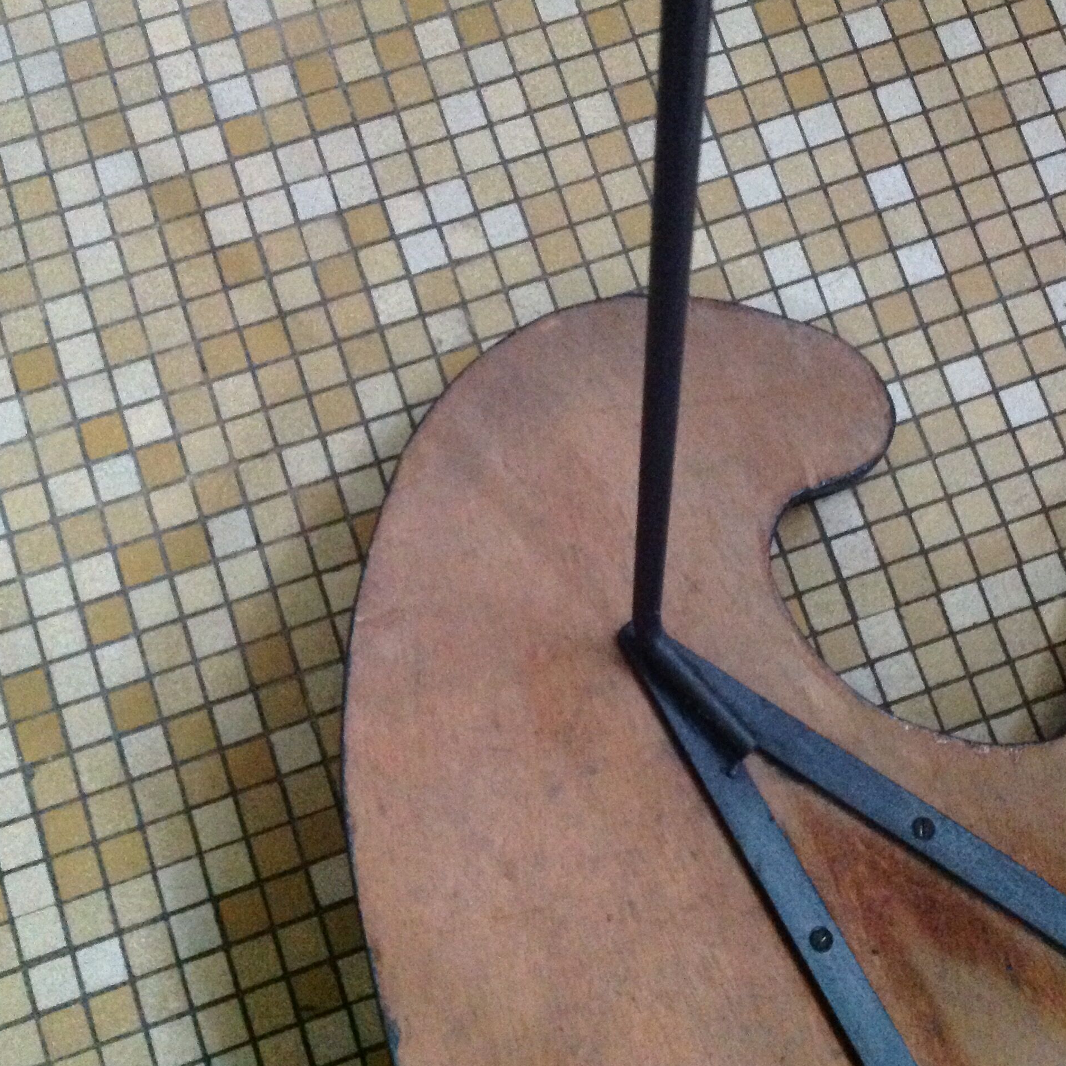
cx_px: 678
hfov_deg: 39.7
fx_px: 1463
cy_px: 535
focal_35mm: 42
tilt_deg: -78.9
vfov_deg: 40.0
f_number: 2.4
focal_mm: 4.28
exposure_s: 1/15
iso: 800
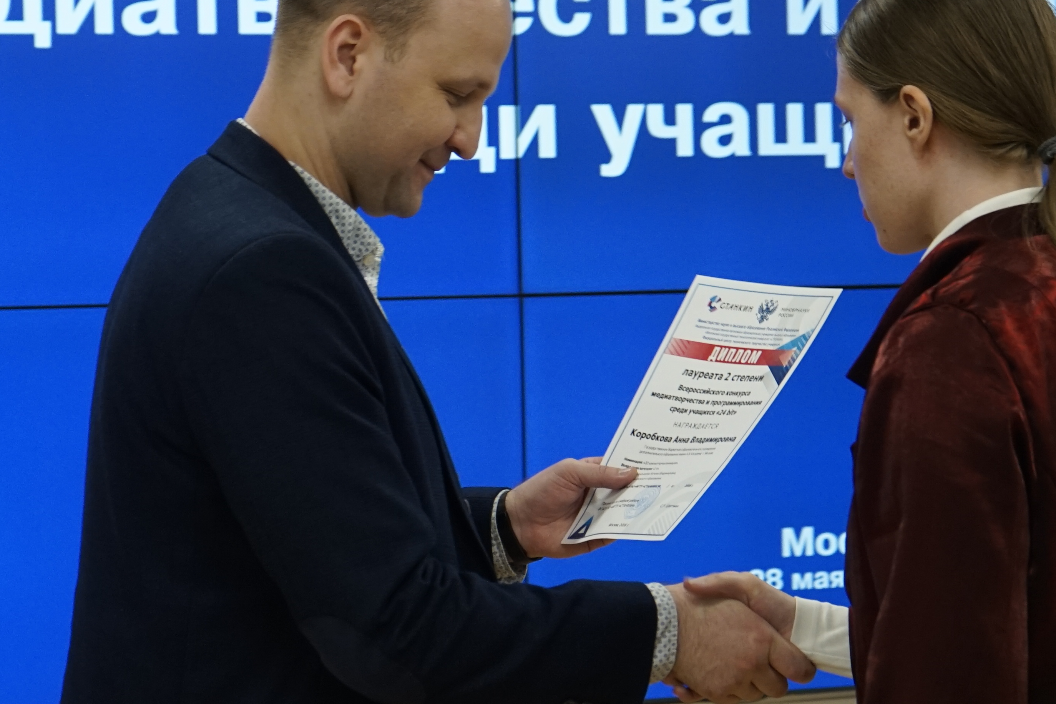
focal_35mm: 107
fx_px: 3138
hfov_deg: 19.1
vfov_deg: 12.8
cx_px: 546
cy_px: 365
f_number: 4.5
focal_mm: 49
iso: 1000
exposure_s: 1/160
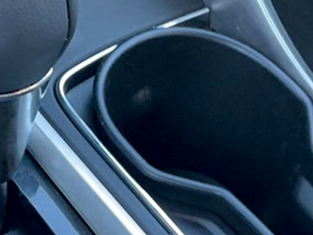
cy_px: 182
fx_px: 796
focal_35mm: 88
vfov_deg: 16.7
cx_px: 53
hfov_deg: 21.9
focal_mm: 3
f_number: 1.8
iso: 160
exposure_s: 1/60
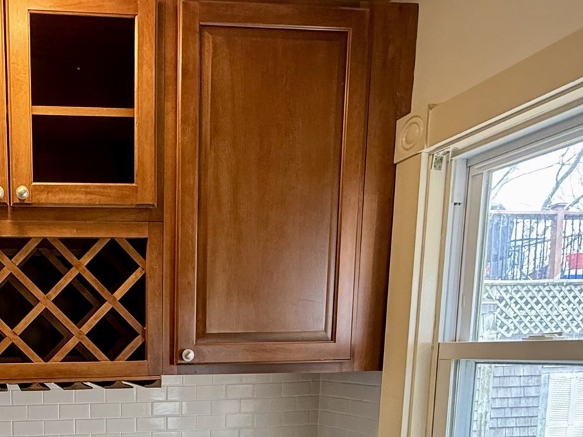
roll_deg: +1.0
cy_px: 420
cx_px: 59
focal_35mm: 34
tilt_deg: -6.8
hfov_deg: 48.4
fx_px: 573
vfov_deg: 38.0
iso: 200
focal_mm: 2.22
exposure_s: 1/60
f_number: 2.2
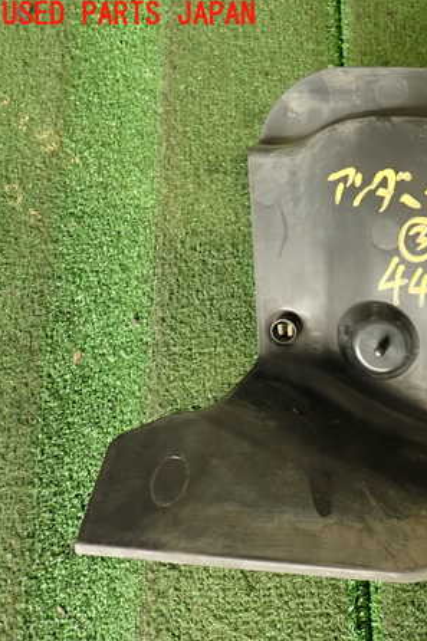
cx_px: 426
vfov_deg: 54.5
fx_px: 623
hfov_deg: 34.5
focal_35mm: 35
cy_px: 320
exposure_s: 1/30
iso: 250
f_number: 2
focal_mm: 4.5
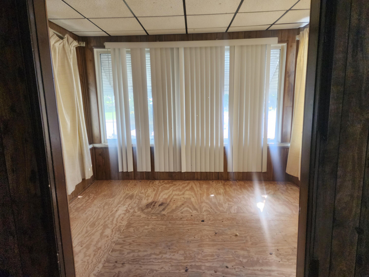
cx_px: 184
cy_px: 138
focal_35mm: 23
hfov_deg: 73.9
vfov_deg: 58.9
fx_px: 245
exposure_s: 1/120
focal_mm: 6.4
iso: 250
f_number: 1.8
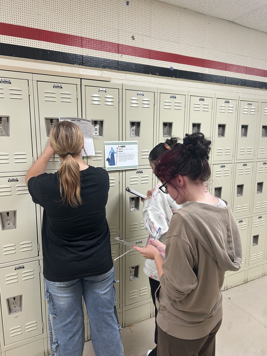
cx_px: 134
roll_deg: -0.7
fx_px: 267
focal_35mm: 26
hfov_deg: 53.1
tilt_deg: -9.2
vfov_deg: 67.3
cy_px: 178
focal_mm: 5.7
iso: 100
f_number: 1.5
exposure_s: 1/120
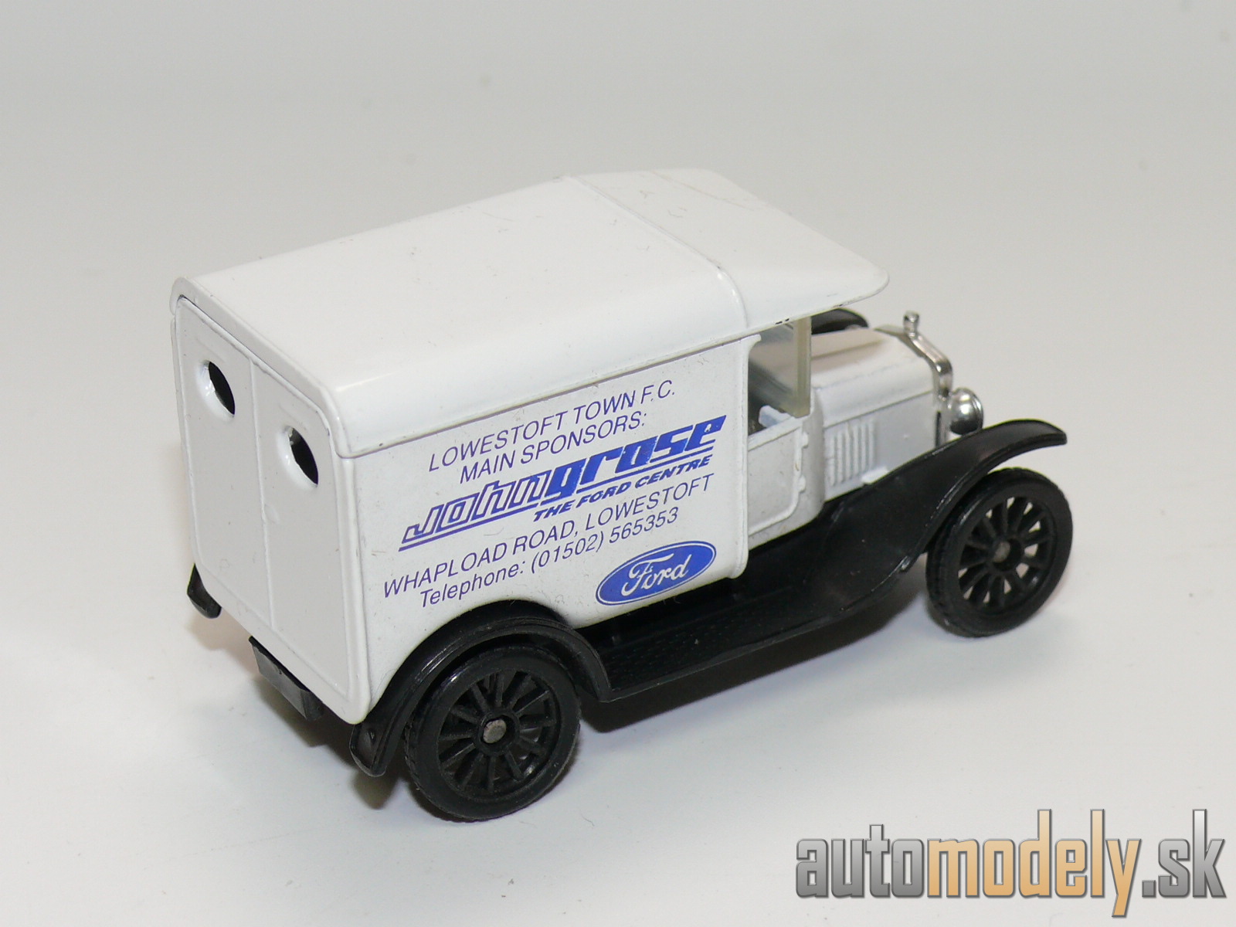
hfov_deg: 20.7
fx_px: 3392
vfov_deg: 15.6
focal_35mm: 95
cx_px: 618
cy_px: 464
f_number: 4
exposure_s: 1/30
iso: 100
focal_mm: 13
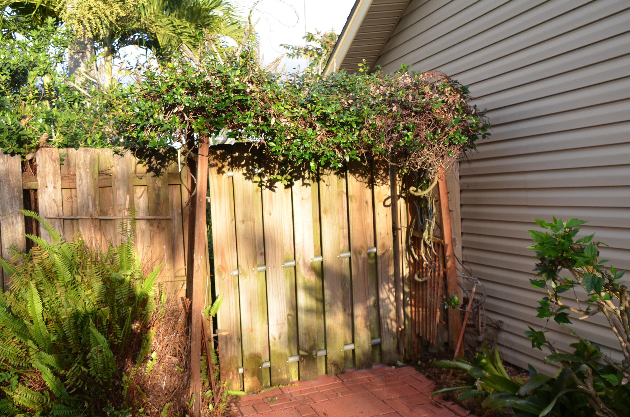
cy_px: 208
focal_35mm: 36
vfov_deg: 36.7
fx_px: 629
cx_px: 315
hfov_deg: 53.2
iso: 200
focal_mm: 24
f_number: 5.6
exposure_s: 1/125
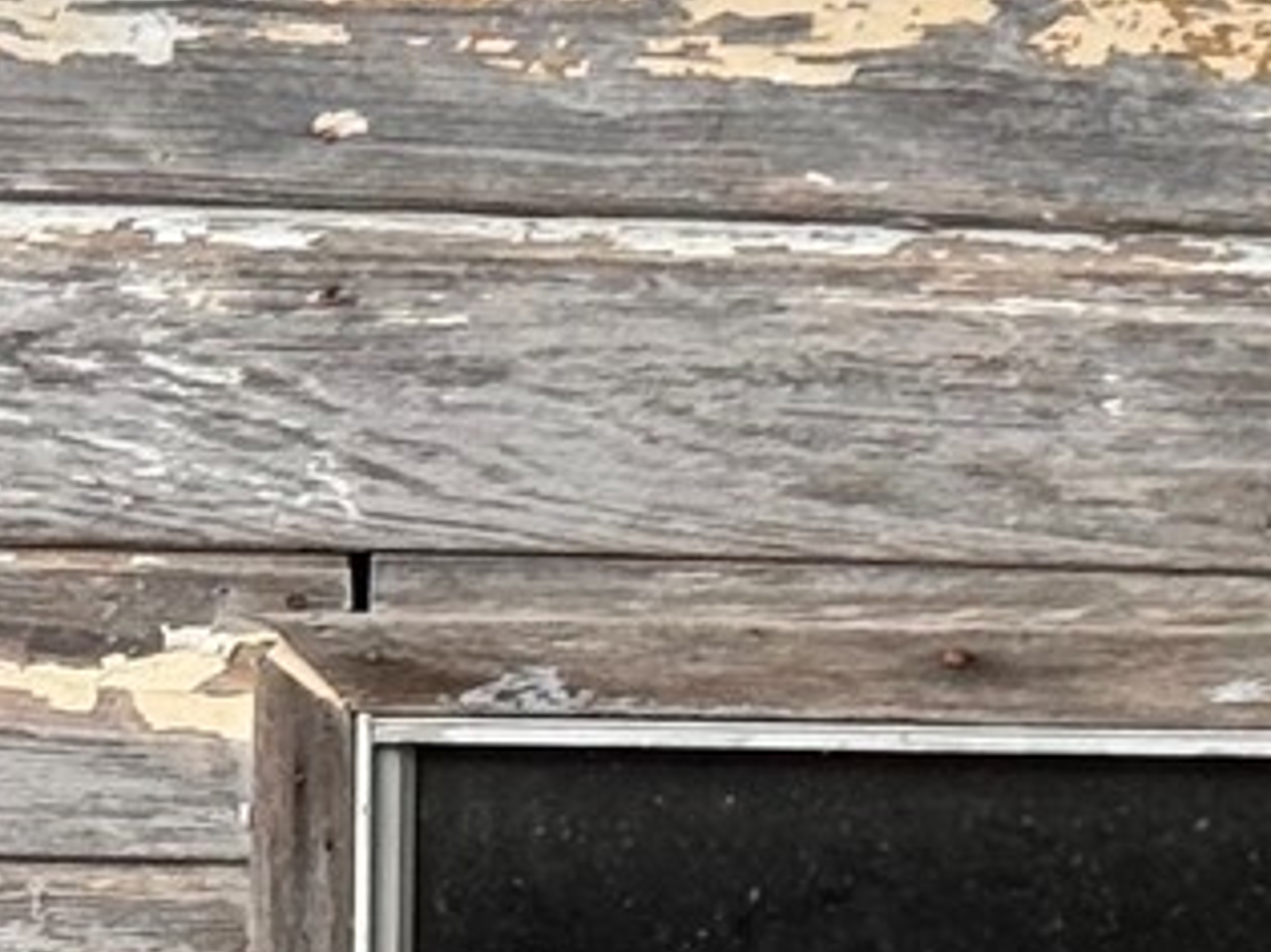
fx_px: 10754
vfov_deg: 5.0
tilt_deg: -10.1
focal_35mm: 293
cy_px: 1525
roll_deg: -2.2
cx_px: 210
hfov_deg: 6.8
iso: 64
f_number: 1.78
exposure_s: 1/876
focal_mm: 6.76
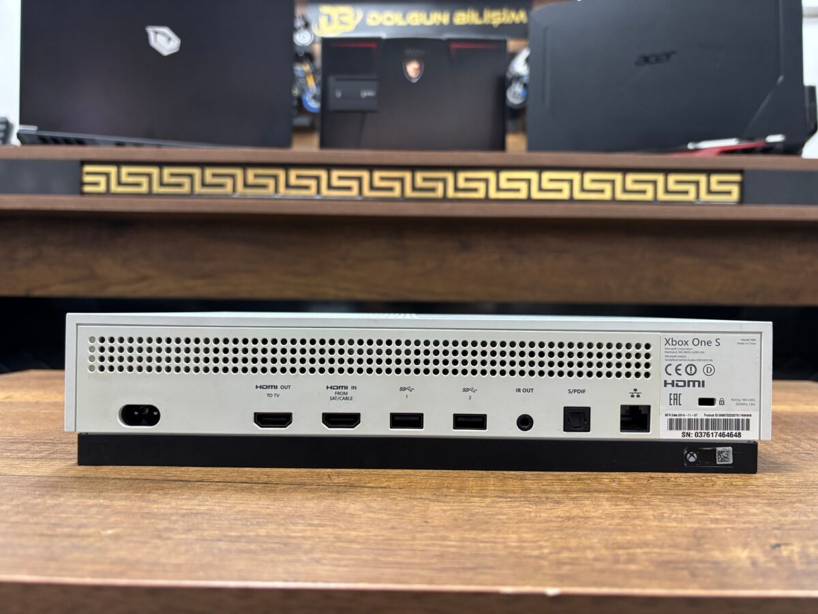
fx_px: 614
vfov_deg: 53.1
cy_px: 307
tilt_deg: +0.2
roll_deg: -0.9
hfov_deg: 67.3
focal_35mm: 26
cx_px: 409
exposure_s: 1/50
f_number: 1.6
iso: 250
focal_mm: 5.96
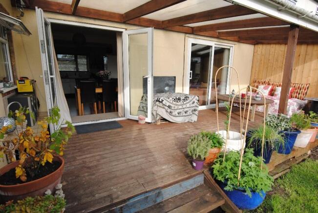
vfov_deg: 67.6
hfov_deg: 89.9
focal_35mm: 18
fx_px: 159
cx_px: 159
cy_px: 106
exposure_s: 1/125
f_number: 5.6
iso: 100
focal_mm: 12
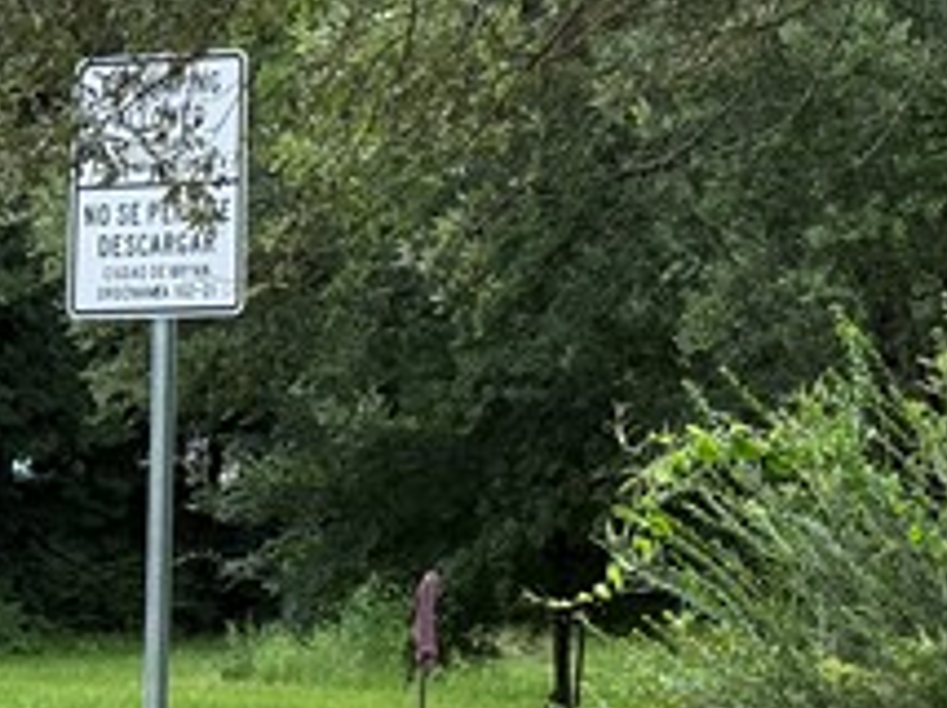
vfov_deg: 12.9
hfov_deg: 15.4
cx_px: 1531
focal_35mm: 115
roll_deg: -0.7
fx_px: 3143
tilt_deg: +3.5
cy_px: 407
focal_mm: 6.76
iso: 100
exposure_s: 1/1653
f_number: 1.78
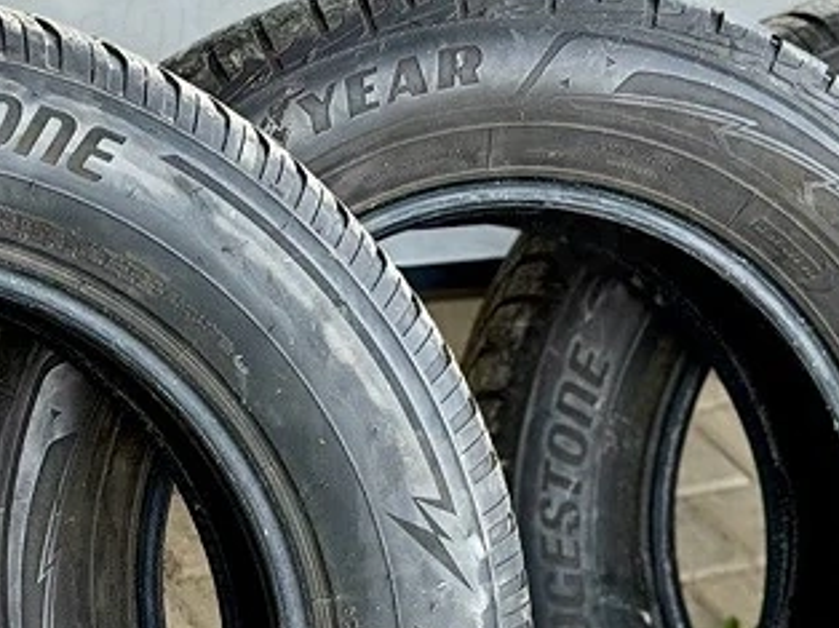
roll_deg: -23.0
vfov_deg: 9.5
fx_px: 3705
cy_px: 786
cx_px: 307
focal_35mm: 153
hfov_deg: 12.9
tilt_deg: -36.0
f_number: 1.78
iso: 250
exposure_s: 1/44
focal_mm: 6.76
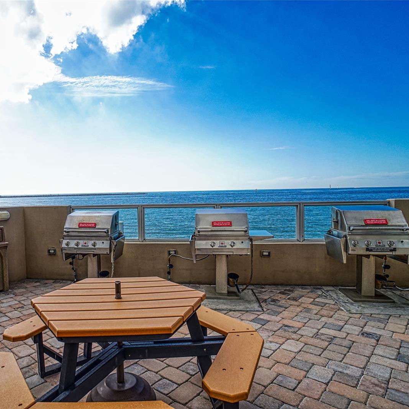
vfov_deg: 67.3
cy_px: 204
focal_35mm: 23
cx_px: 141
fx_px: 307
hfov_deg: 65.7
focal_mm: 18
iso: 400
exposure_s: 1/200
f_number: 4.5
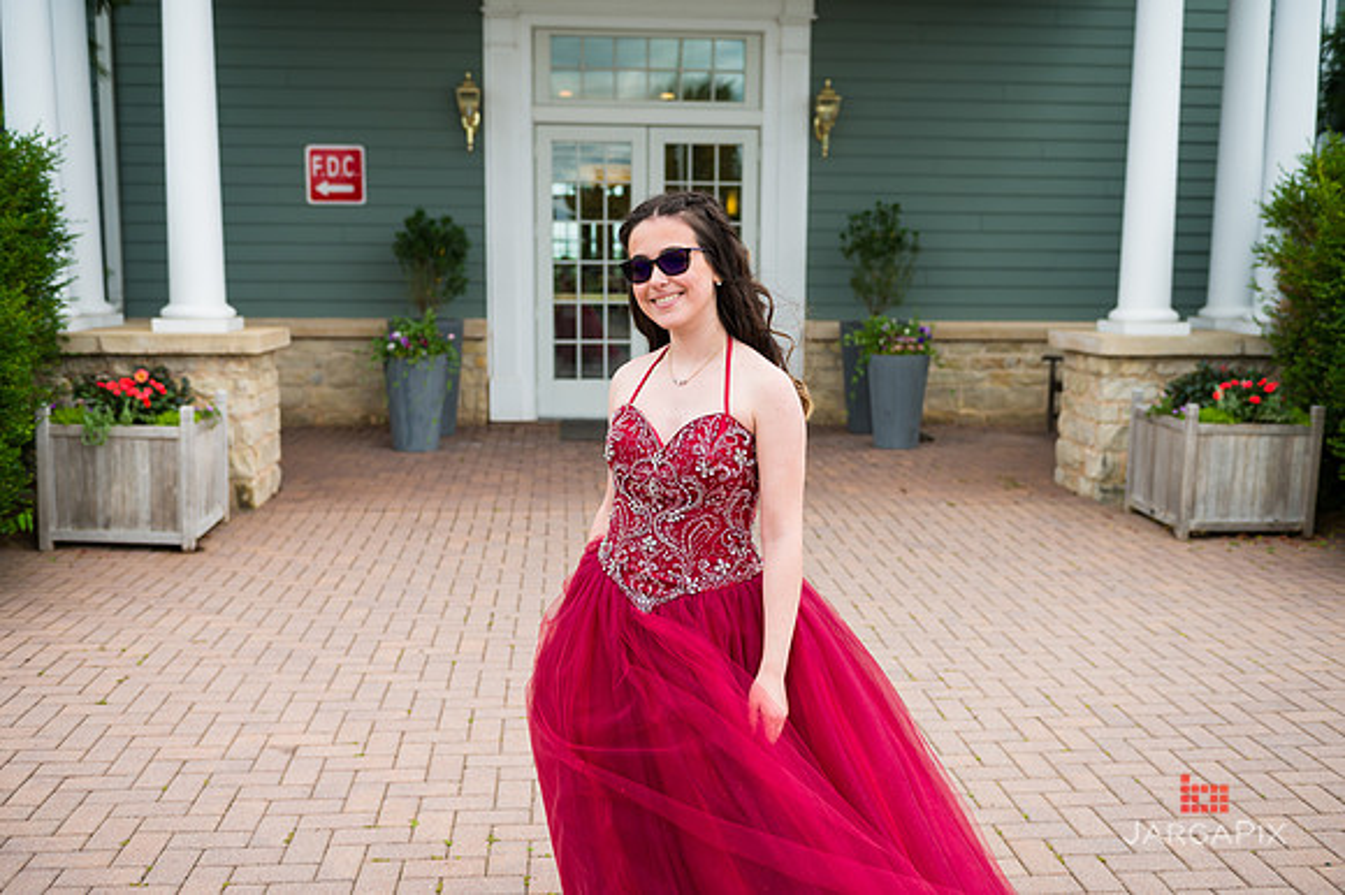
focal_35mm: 36
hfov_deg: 53.2
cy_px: 448
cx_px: 672
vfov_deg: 36.8
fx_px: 1344
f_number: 4
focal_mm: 36
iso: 200
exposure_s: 1/800
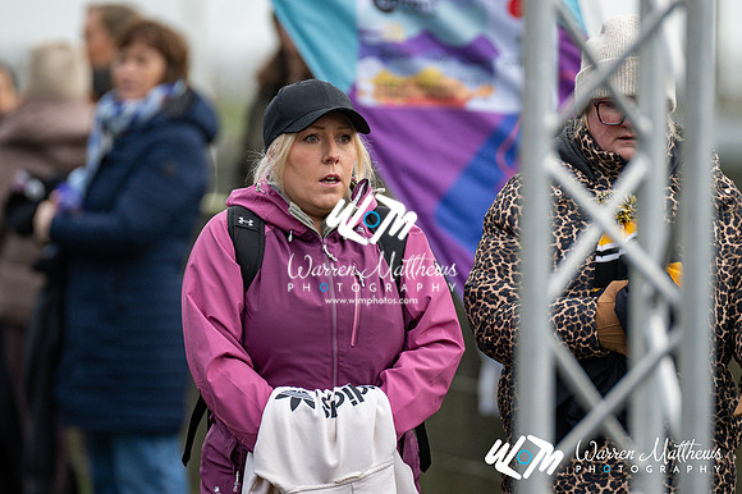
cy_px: 247
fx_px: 9269
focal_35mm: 450
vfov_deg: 3.1
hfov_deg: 4.6
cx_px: 371
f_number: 2.8
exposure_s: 1/1600
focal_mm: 300
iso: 560
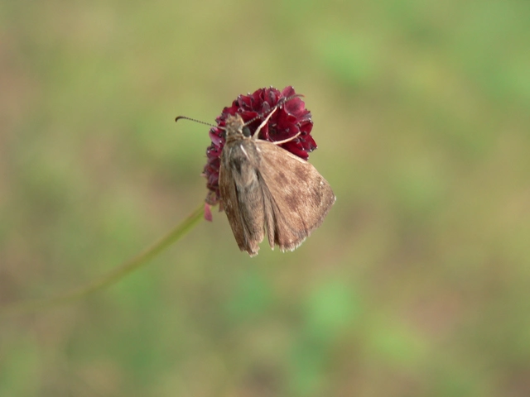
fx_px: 1378
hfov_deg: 21.8
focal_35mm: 90
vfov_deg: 16.4
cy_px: 198
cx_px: 265
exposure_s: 1/25
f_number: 2.8
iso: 100
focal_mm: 15
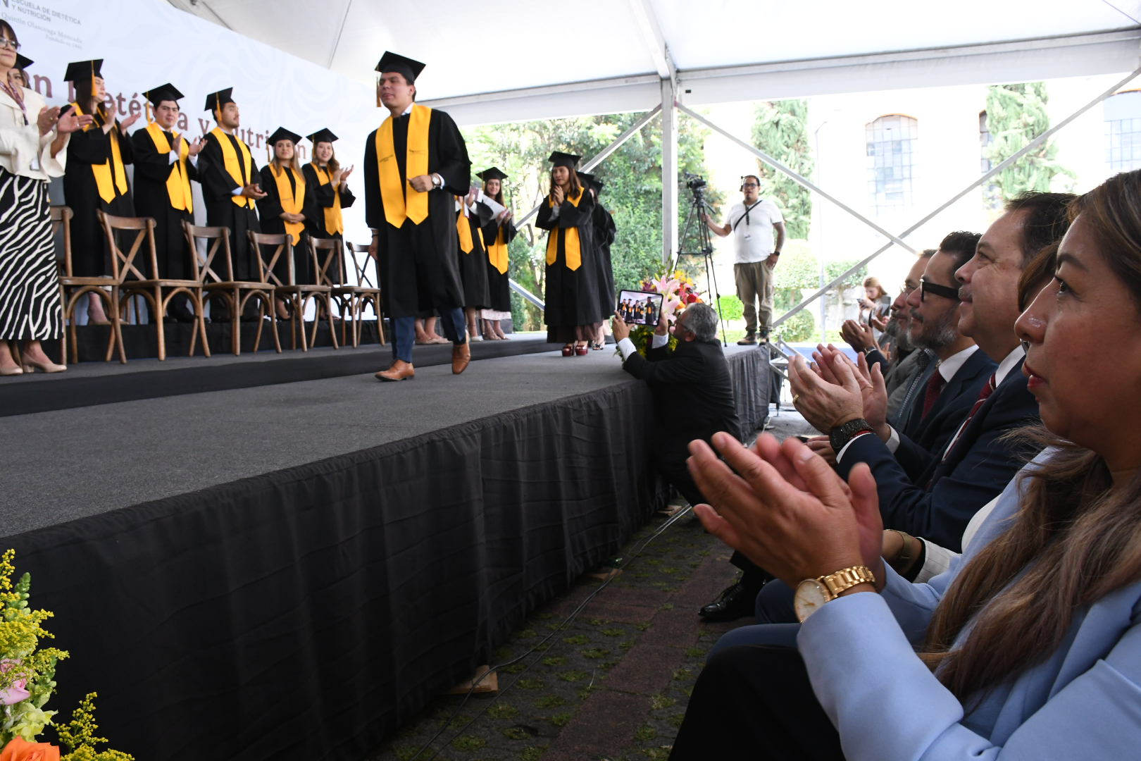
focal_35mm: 27
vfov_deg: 47.9
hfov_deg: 67.4
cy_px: 380
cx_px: 570
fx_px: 856
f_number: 8
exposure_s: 1/125
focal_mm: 18
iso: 1250
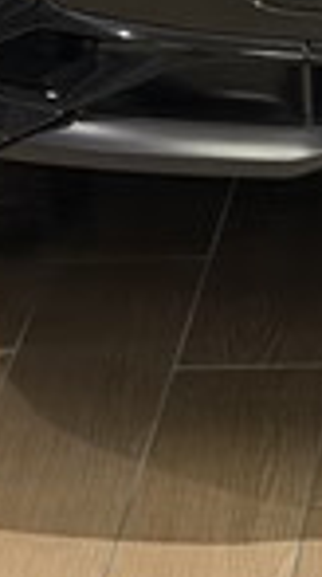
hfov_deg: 4.3
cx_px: 789
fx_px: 4186
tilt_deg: -6.0
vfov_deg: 7.4
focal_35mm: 274
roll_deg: -0.3
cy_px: -777
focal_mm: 6.76
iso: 80
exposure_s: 1/50
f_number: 1.78
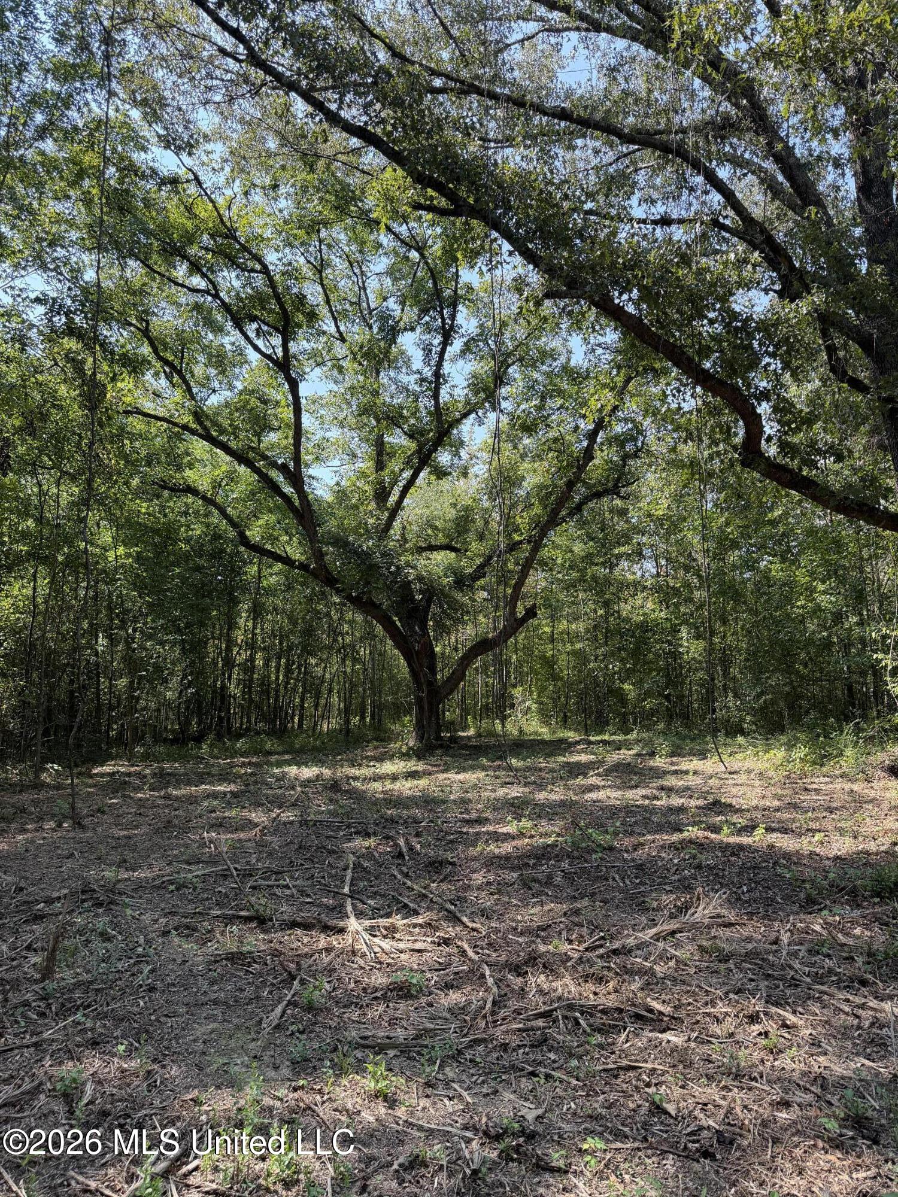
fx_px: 830
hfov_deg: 56.8
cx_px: 449
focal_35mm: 24
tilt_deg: +8.0
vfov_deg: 71.6
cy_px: 598
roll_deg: -1.4
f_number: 1.78
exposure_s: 1/654
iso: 100
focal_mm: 6.76
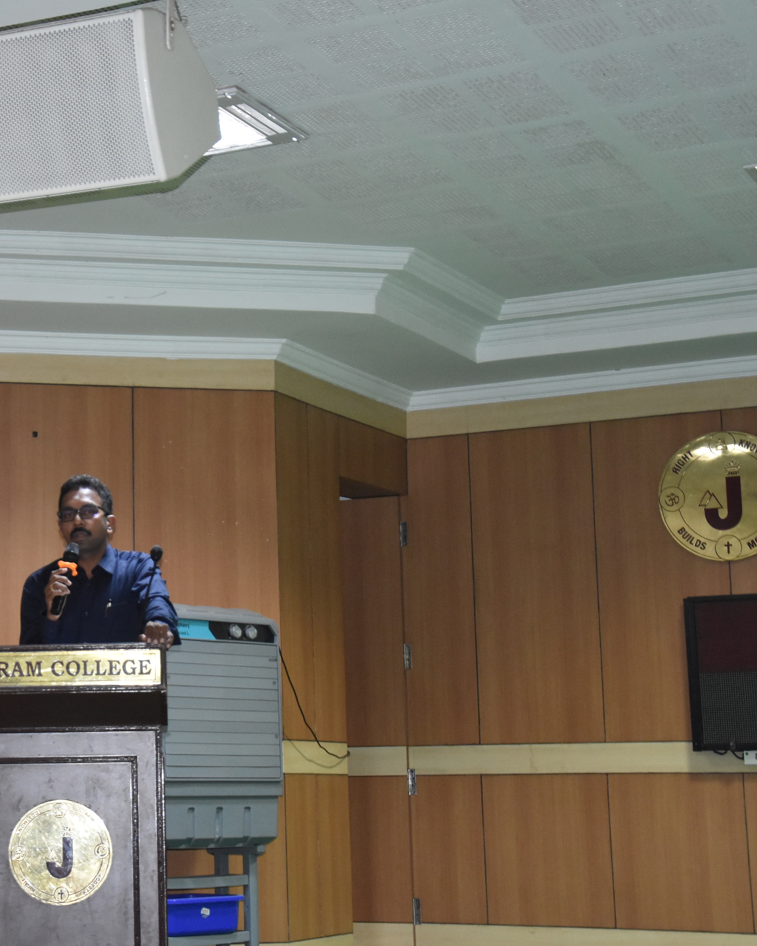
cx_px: 71
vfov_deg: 24.1
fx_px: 2212
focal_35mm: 79
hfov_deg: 19.1
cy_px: 443
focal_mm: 34
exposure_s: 1/60
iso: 2000
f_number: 4.2
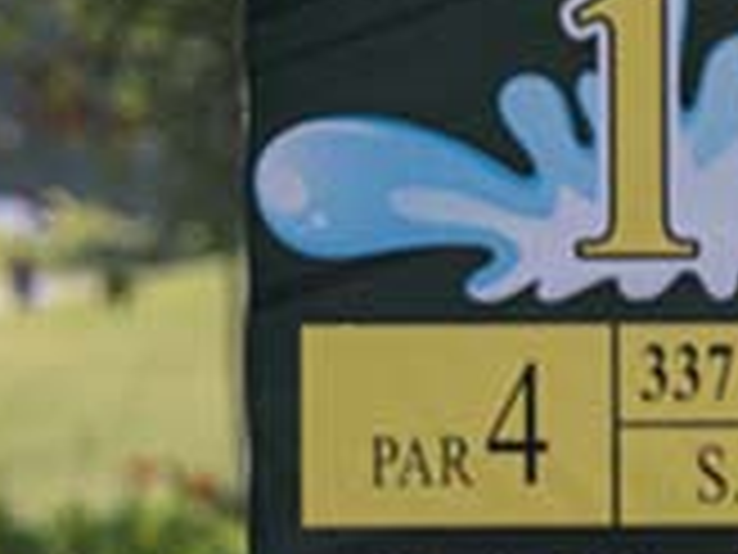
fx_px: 13218
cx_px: 1886
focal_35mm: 620
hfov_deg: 3.2
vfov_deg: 2.4
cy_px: 257
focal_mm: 110
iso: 560
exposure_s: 1/5000
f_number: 3.5
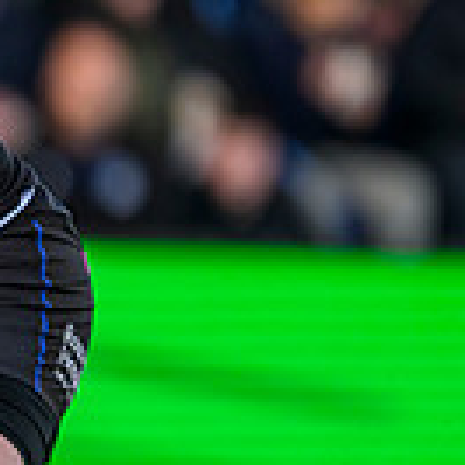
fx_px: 33633
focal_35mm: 2213
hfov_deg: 0.8
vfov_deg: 0.8
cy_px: 229
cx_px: -381
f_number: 4
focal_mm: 560
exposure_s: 1/1250
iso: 800
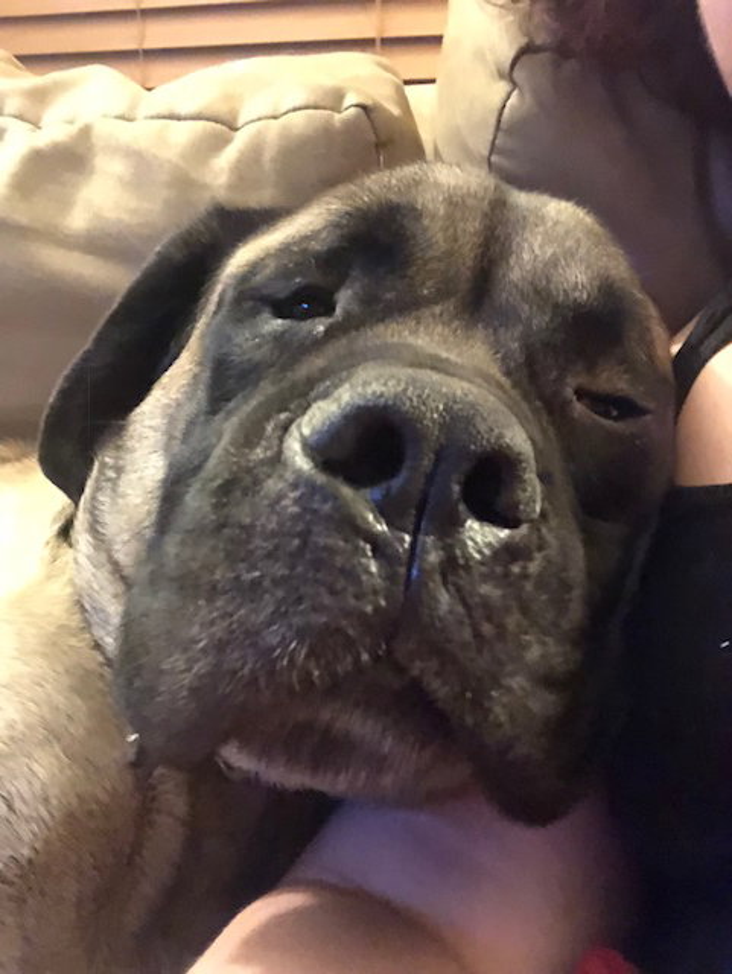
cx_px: 366
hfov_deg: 44.2
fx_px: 901
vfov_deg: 56.8
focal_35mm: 32
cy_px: 487
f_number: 2.2
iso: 2000
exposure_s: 1/15
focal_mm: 2.87
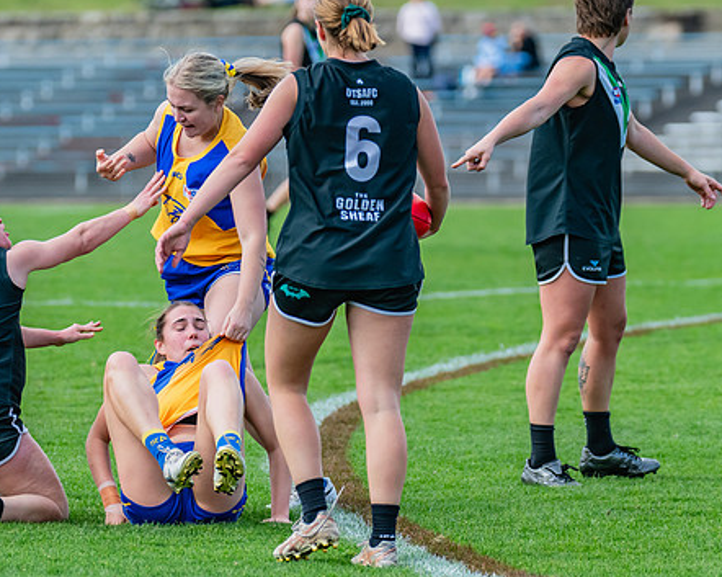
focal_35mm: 469
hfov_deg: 4.1
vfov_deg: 3.3
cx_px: 137
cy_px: 248
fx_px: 10015
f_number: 5.6
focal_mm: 270
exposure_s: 1/1600
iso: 800
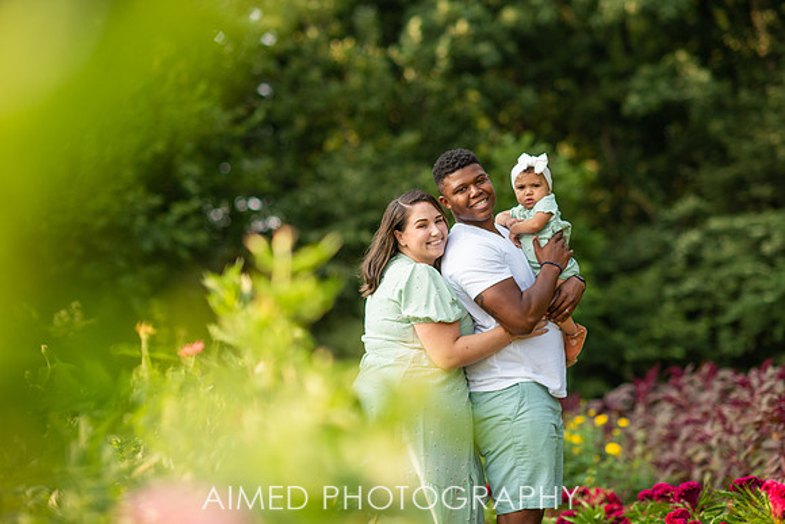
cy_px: 238
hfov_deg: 21.5
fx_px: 2065
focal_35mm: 95
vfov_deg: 14.5
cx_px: 426
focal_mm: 85
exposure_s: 1/1600
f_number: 2
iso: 160
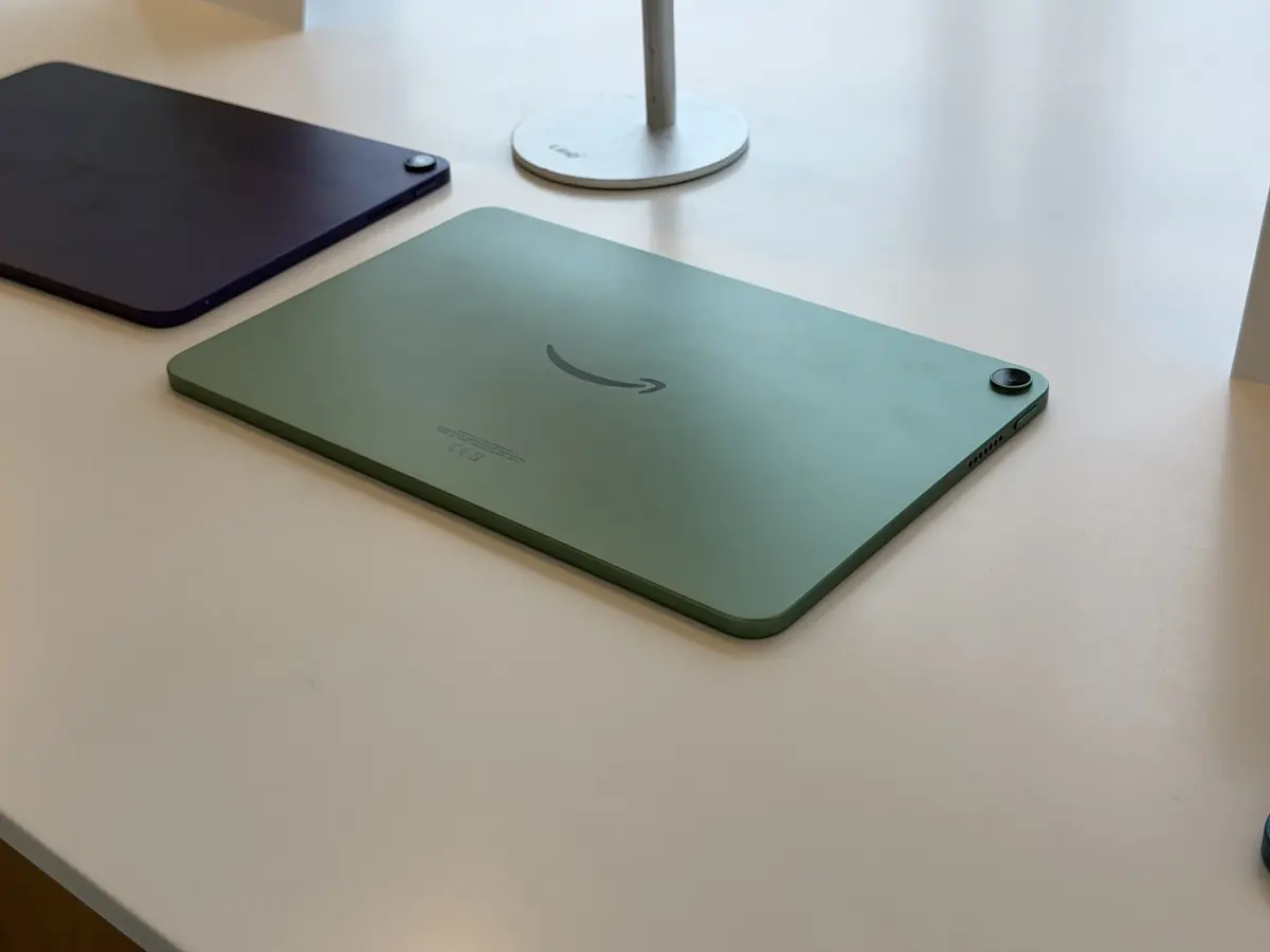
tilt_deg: -33.6
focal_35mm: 48
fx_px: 1761
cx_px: 635
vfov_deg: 30.3
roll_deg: +2.5
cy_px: 476
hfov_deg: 39.7
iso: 50
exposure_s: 1/146
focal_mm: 6.76
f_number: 1.78
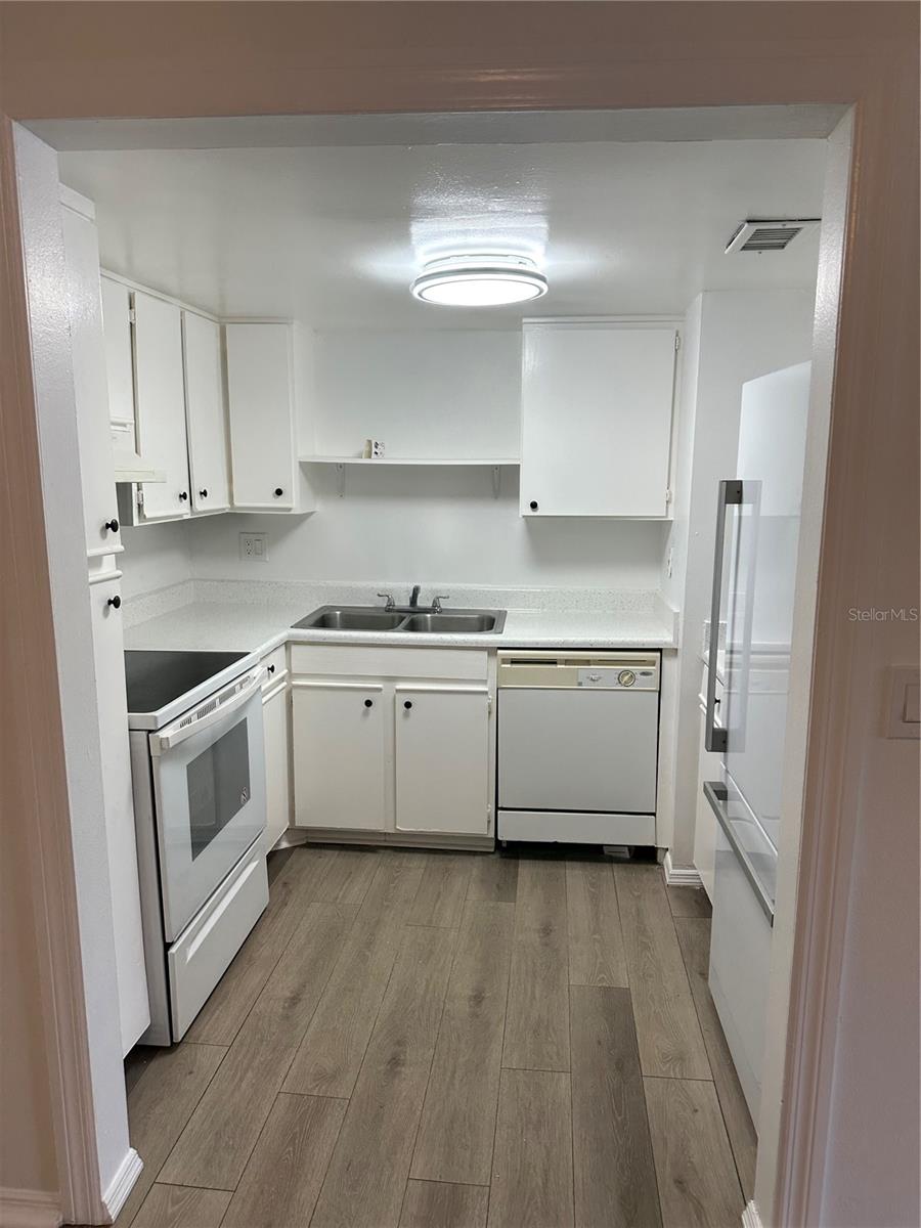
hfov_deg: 56.8
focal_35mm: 24
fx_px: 851
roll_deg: -0.8
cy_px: 614
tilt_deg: -7.1
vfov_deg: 71.6
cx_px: 460
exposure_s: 1/120
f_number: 1.78
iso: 100
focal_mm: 6.86
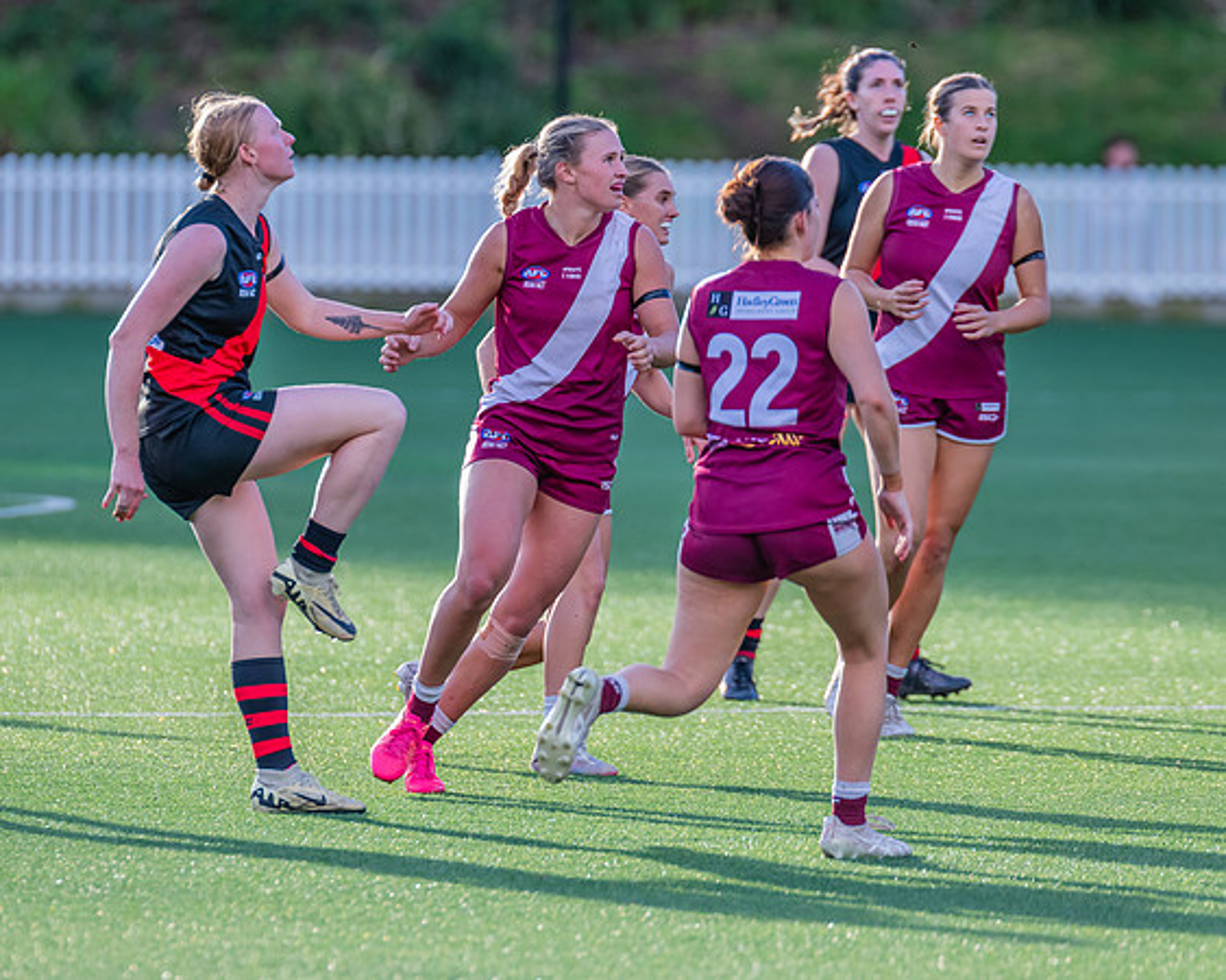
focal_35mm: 537
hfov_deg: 3.6
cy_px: 447
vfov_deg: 2.9
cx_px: 496
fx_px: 19464
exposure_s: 1/800
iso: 800
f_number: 5.6
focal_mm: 420
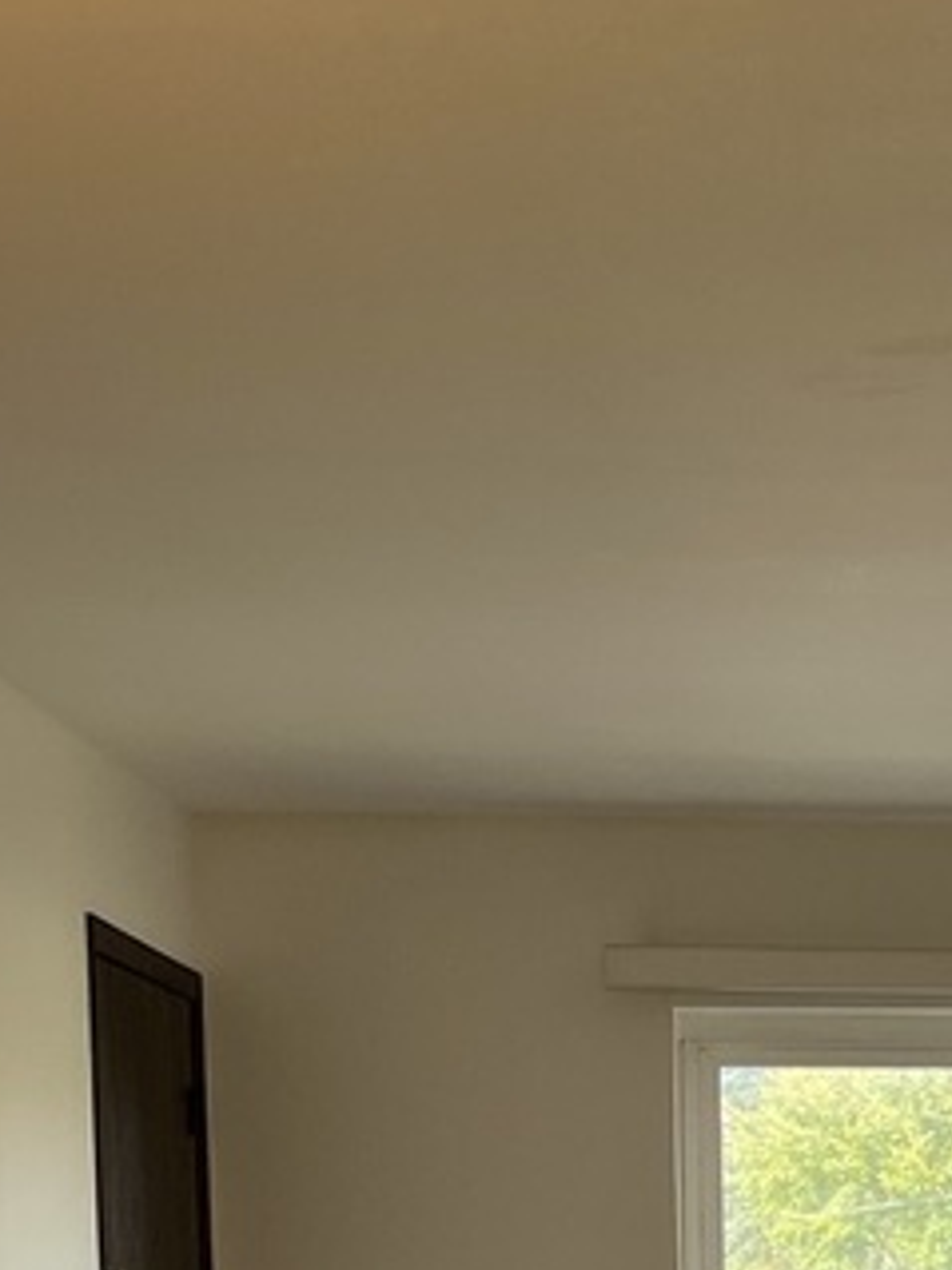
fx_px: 3229
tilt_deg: -8.3
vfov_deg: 20.0
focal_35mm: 88
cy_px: 1756
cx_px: 1040
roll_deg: -0.1
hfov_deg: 16.3
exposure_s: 1/120
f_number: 1.6
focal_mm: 5.1
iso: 50
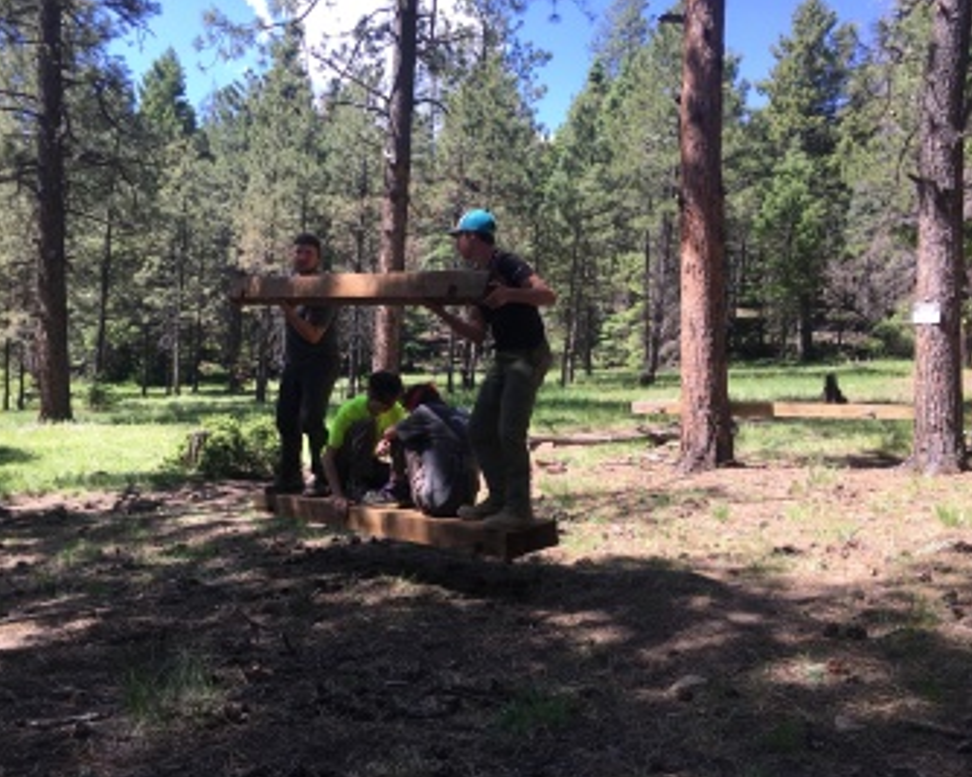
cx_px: 457
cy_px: 387
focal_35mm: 31
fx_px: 892
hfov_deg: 57.2
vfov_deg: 47.1
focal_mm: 4.15
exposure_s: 1/379
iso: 25
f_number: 2.2
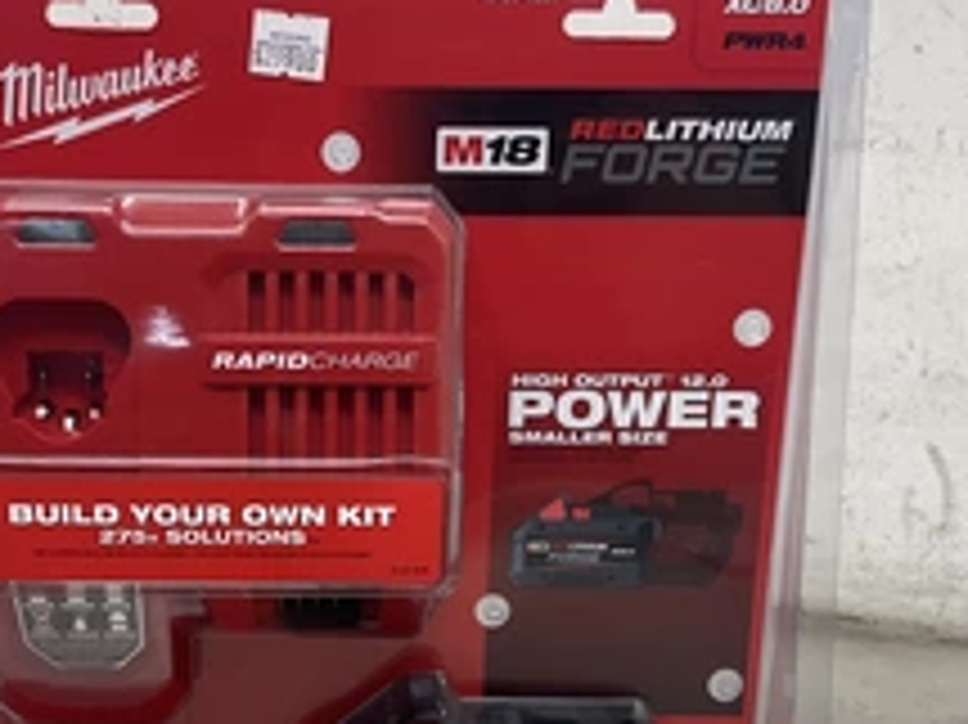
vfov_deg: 26.7
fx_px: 1509
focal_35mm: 54
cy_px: 526
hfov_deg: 35.3
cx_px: 338
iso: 50
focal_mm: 3
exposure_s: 1/120
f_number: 1.8
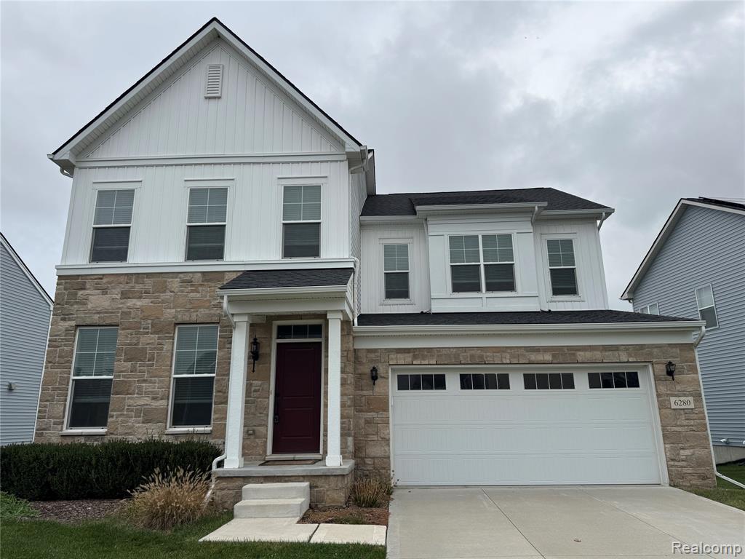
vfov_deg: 56.8
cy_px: 280
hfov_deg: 71.6
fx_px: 517
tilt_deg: +14.0
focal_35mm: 24
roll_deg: +0.5
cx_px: 372
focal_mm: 6.76
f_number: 1.78
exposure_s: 1/4608
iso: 80
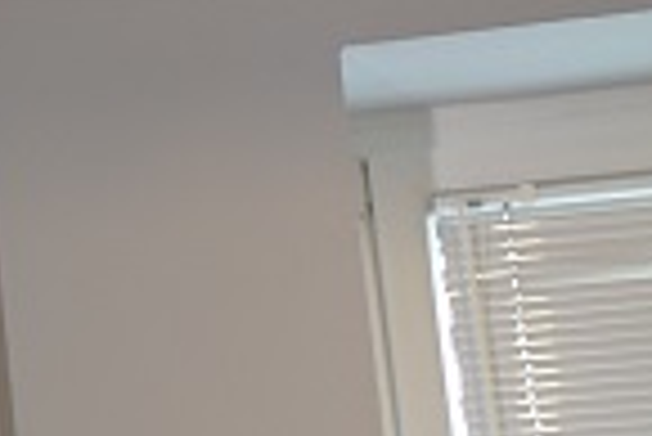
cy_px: 501
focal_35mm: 132
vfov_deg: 10.3
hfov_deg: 11.5
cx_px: -1115
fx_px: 2393
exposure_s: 1/30
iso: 200
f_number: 2.8
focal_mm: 8.8
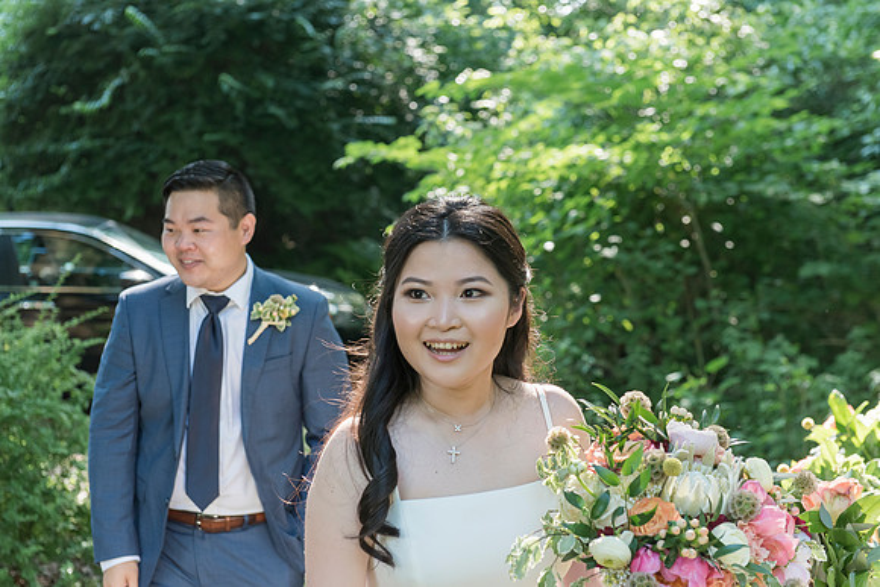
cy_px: 294
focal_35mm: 70
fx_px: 1711
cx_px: 440
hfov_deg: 28.8
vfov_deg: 19.5
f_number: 4.5
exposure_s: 1/400
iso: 1000
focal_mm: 70
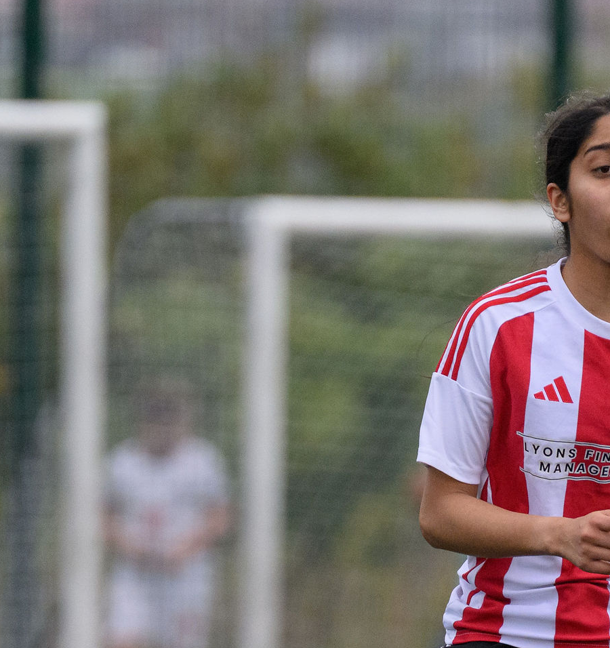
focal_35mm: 1371
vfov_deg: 1.3
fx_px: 28197
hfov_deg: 1.2
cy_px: 576
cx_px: 630
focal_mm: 400
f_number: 5.6
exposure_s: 1/1000
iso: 2000
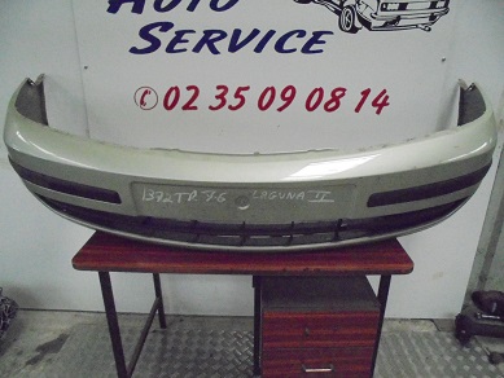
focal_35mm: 26
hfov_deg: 67.3
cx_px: 252
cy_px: 189
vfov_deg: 53.1
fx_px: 379
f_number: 3.5
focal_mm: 4.6
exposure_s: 1/160
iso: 1600
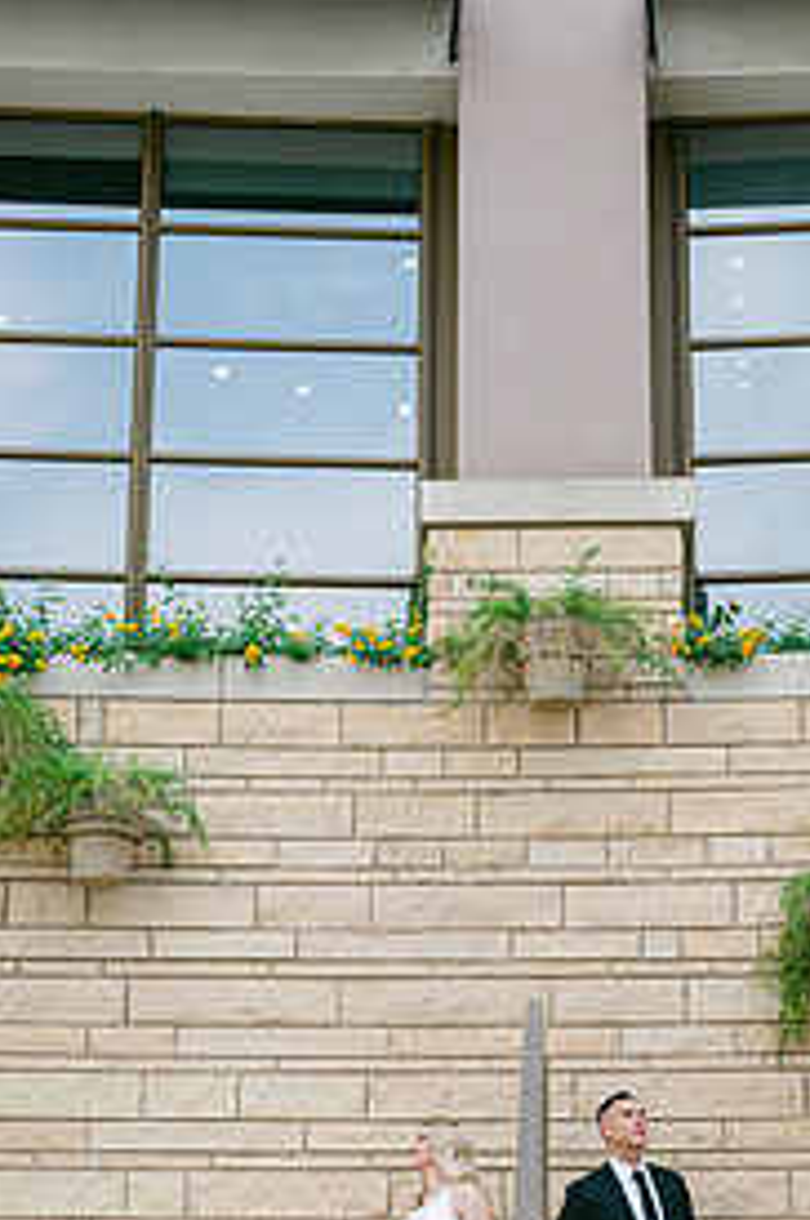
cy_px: 784
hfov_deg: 16.6
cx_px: 518
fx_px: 2774
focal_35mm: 82
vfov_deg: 24.7
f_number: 4
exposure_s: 1/400
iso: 100
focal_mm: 50
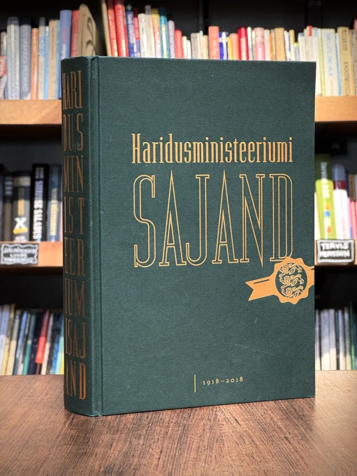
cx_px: 178
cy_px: 238
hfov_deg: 19.1
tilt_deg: -3.0
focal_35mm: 77
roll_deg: -0.4
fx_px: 1058
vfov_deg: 25.3
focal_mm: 9
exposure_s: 1/60
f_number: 2.8
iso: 500
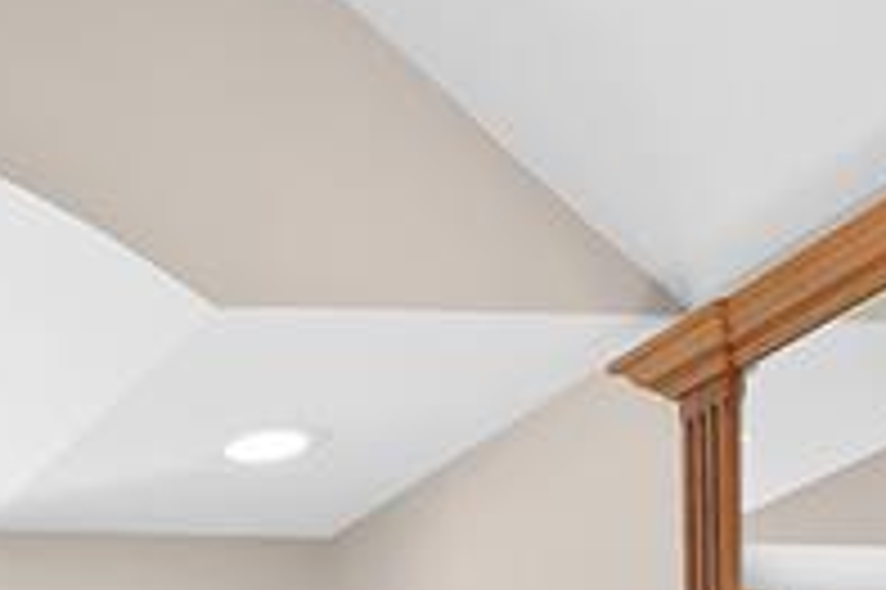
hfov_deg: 19.7
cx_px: -603
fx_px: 2041
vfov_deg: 13.9
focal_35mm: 83
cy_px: 1185
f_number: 8
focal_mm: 16
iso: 100
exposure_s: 1/10
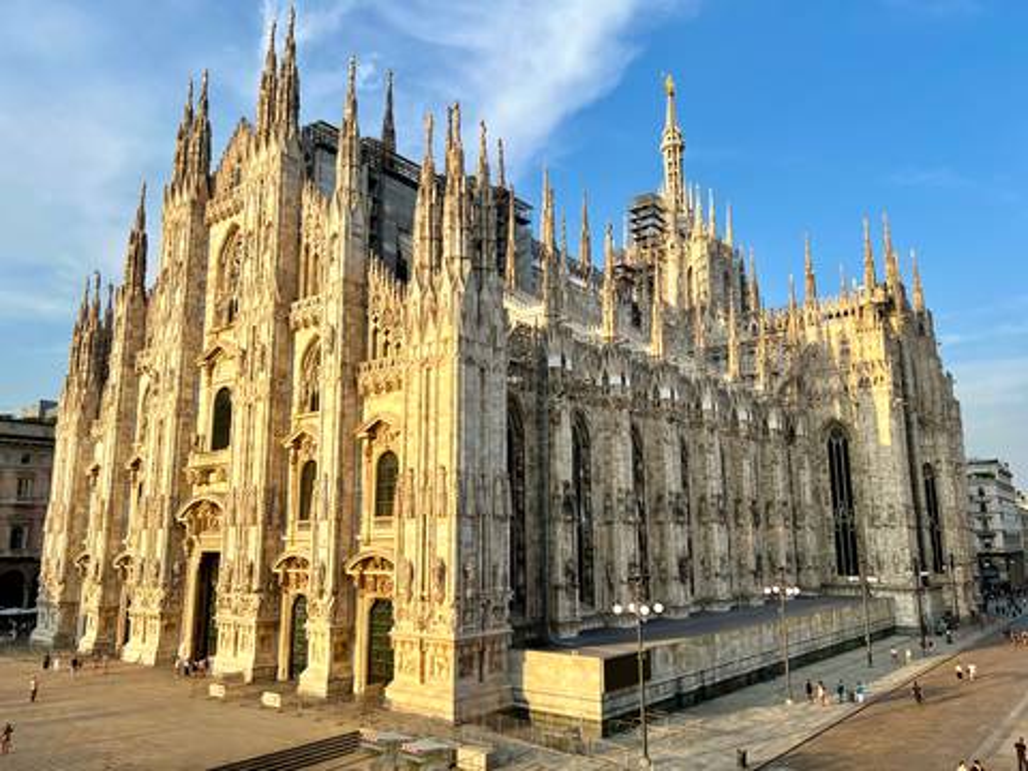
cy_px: 386
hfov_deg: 67.3
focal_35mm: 26
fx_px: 772
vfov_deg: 53.1
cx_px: 514
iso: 50
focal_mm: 5.7
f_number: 1.5
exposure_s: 1/2299
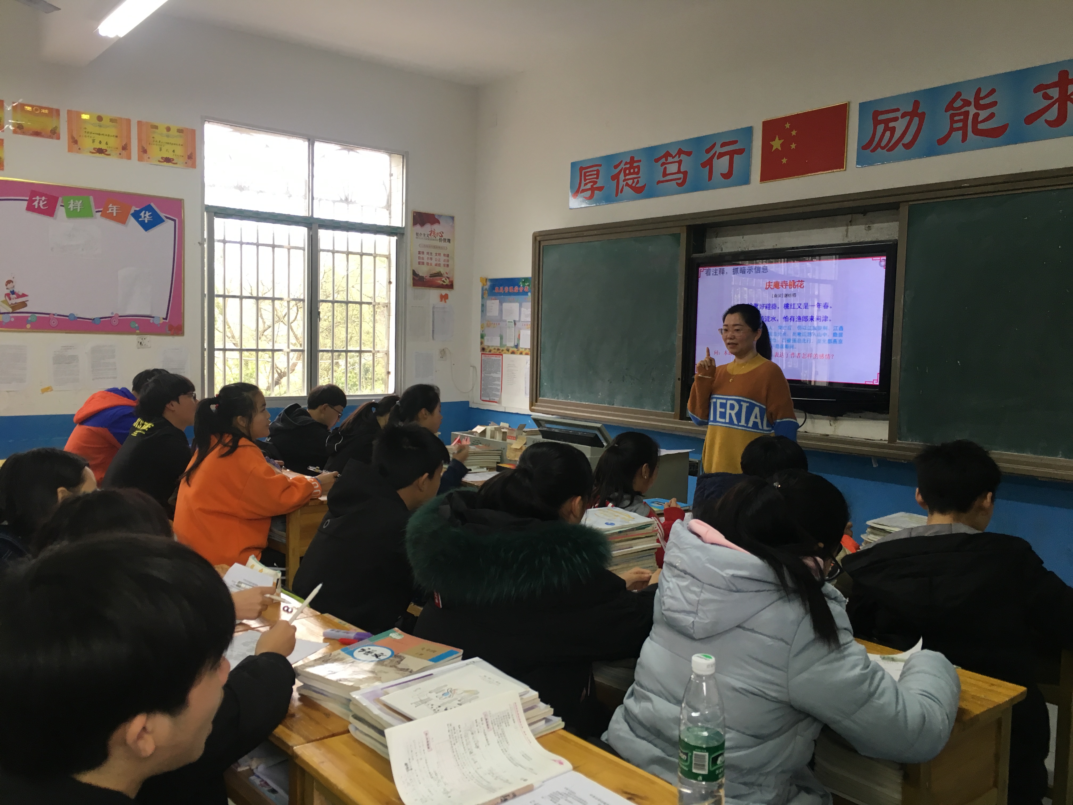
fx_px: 899
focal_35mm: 29
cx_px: 536
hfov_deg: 61.7
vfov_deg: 48.2
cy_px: 402
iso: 64
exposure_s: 1/33
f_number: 2.2
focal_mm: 4.15
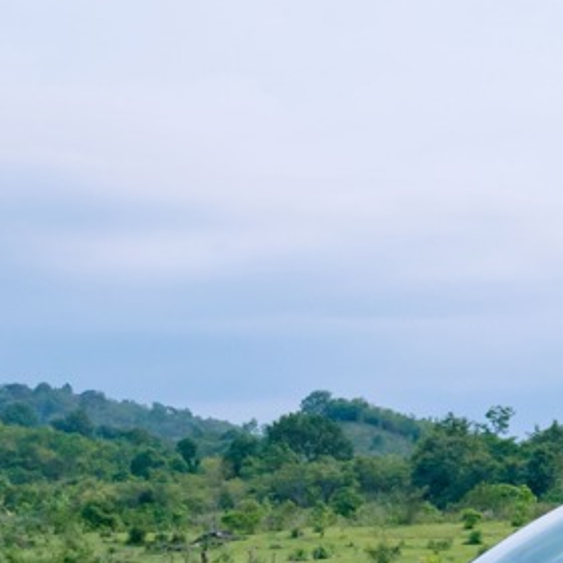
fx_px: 2889
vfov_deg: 11.0
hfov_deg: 9.8
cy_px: 29
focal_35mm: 157
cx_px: 1359
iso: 1250
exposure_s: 1/250
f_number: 4
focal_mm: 35
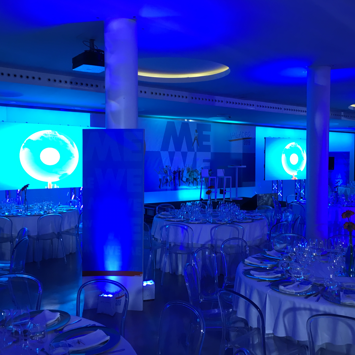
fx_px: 406
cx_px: 198
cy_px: 173
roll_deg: -1.6
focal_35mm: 35
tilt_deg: -0.2
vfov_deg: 47.2
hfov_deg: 47.1
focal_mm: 4.15
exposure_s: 1/33
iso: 64
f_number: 2.2
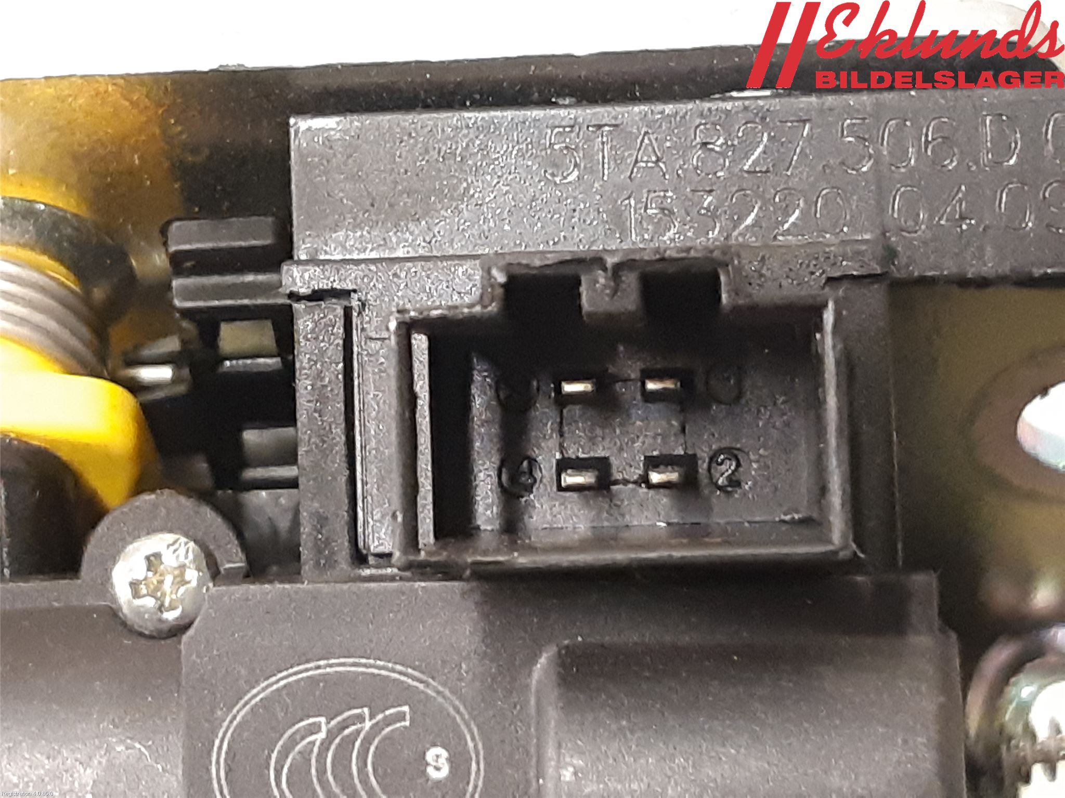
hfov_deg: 67.3
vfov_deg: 53.1
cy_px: 399
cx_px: 532
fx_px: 800
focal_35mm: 26
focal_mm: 3.93
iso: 400
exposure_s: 1/25
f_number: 1.7
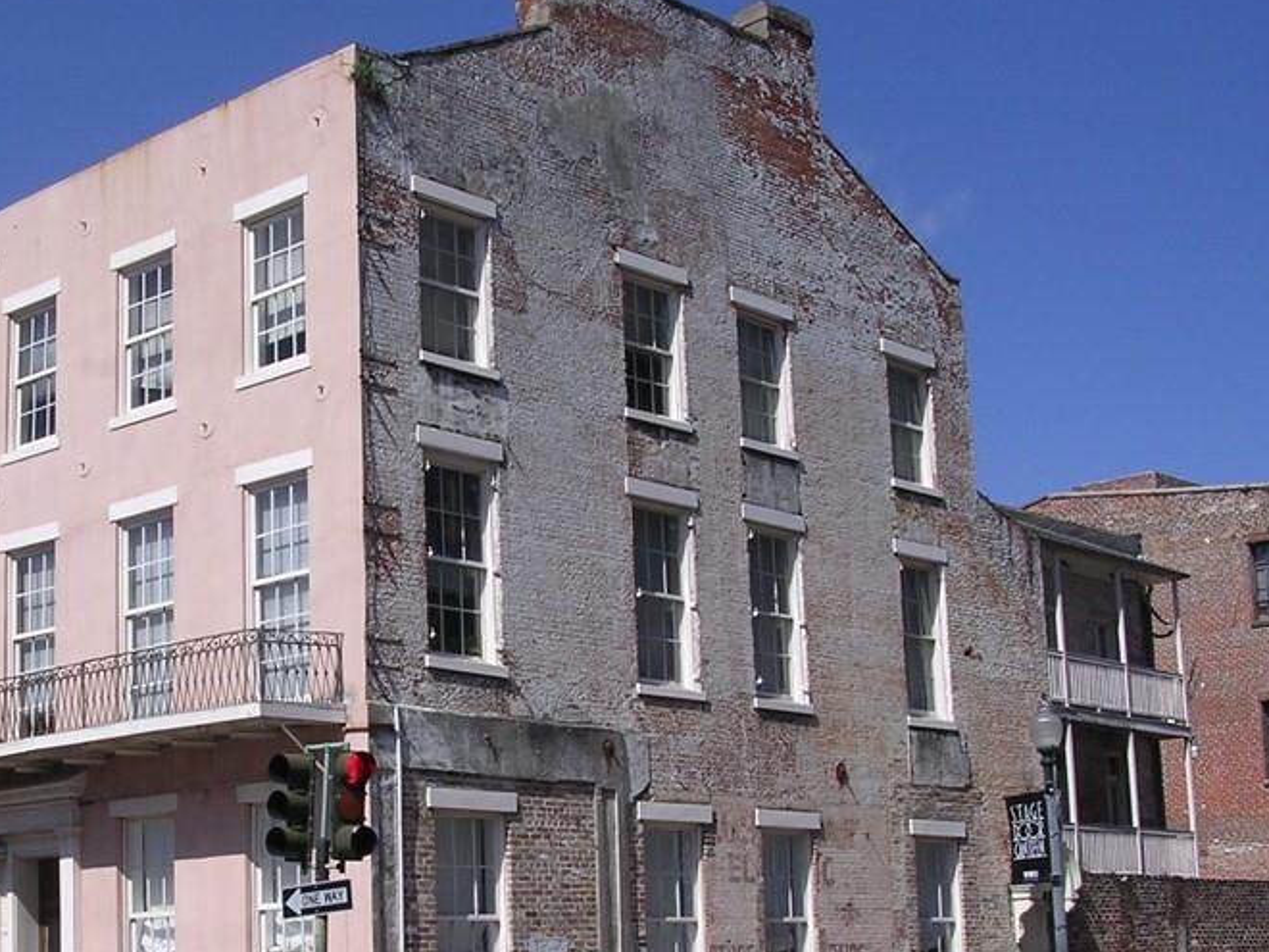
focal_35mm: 59
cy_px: 619
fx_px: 2163
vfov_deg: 24.7
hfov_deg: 32.4
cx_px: 423
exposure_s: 1/486
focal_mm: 5.8
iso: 100
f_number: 5.6
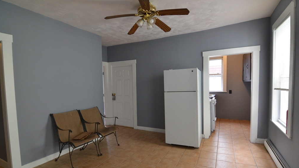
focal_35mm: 18
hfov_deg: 91.8
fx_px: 145
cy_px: 92
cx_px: 149
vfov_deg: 60.2
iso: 560
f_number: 4
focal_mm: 11.5
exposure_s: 1/60
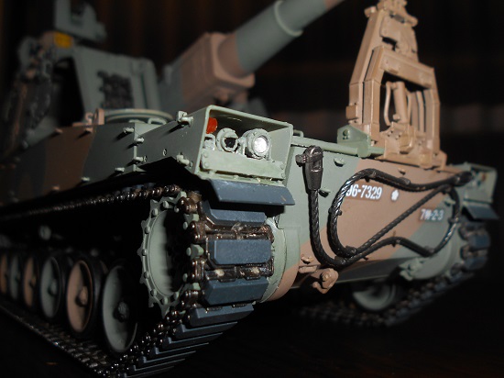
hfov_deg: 60.0
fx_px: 437
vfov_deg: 46.8
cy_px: 189
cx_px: 252
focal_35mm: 30
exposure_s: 1/25
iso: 80
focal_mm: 5.1
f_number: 8.5
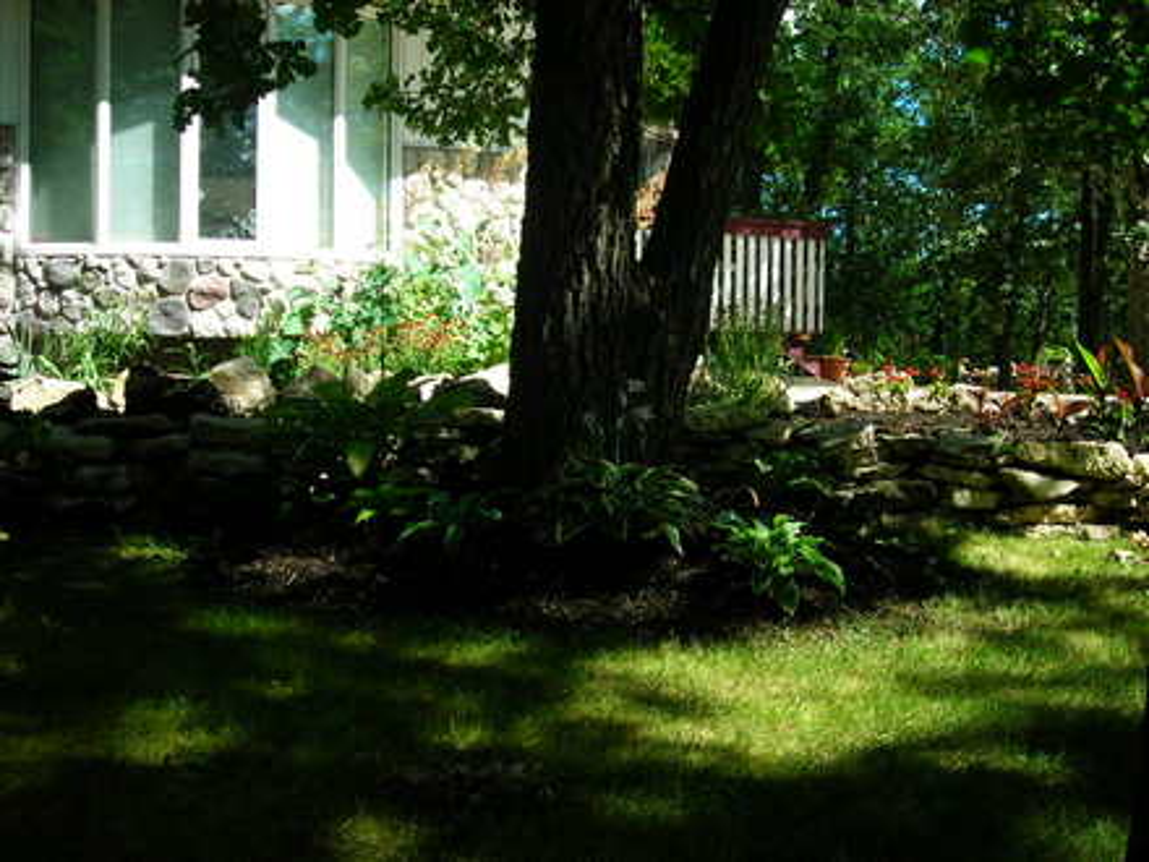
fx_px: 1361
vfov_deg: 35.1
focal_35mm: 41
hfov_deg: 45.8
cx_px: 574
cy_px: 431
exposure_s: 1/197
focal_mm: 6.8
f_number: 3.3
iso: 50
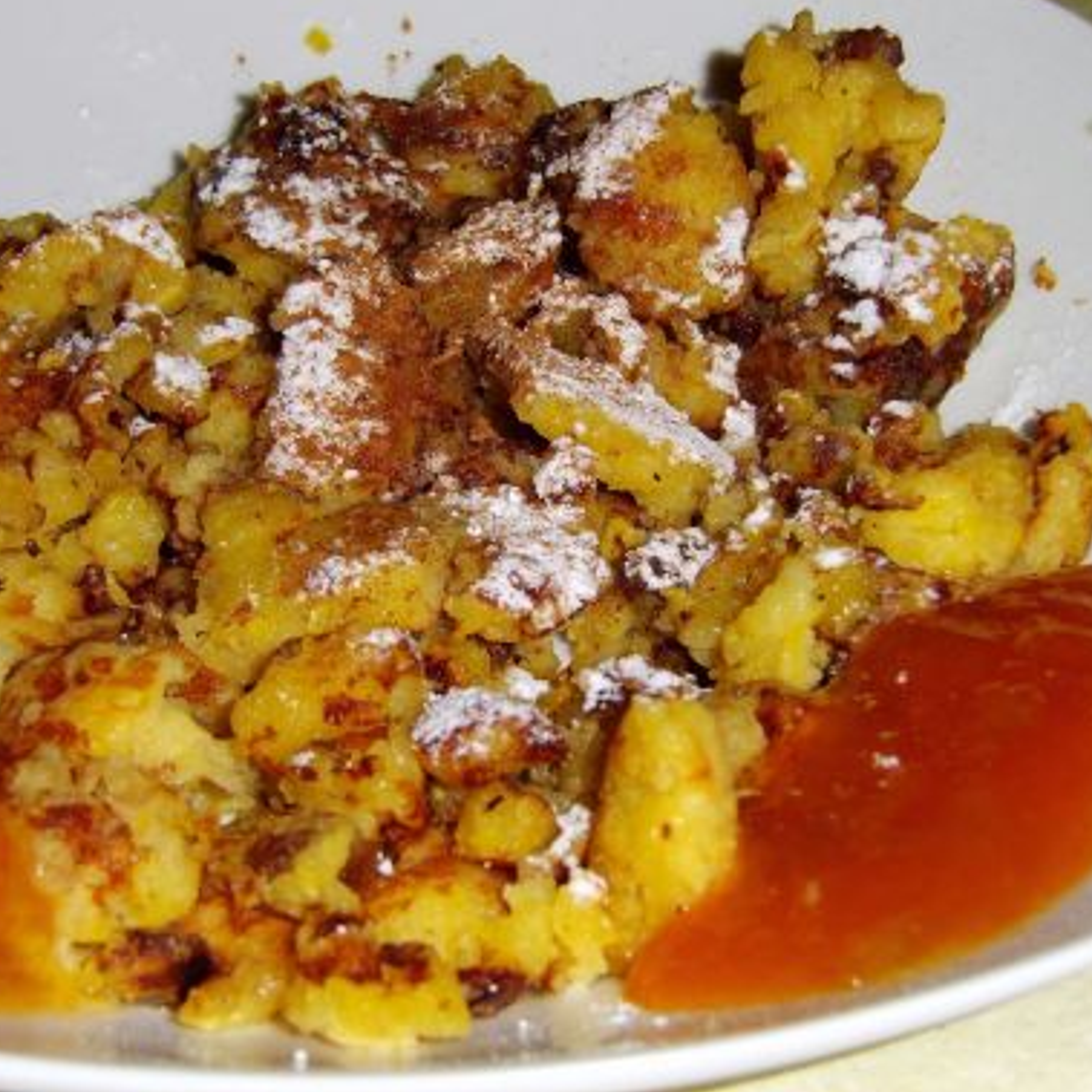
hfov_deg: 18.9
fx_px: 3284
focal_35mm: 92
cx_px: 461
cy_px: 542
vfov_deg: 18.9
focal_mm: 13.8
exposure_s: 1/80
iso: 100
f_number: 3.9
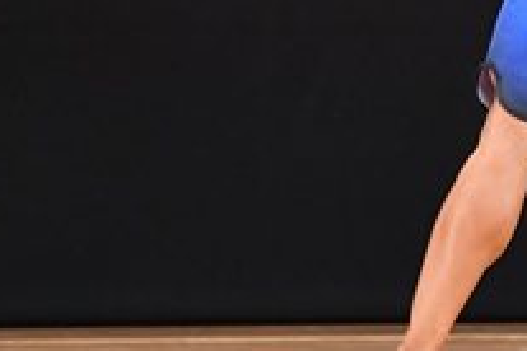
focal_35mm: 898
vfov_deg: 1.5
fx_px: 13145
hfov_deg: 2.3
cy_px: -81
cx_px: 628
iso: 3200
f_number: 5.6
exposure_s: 1/400
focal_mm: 160
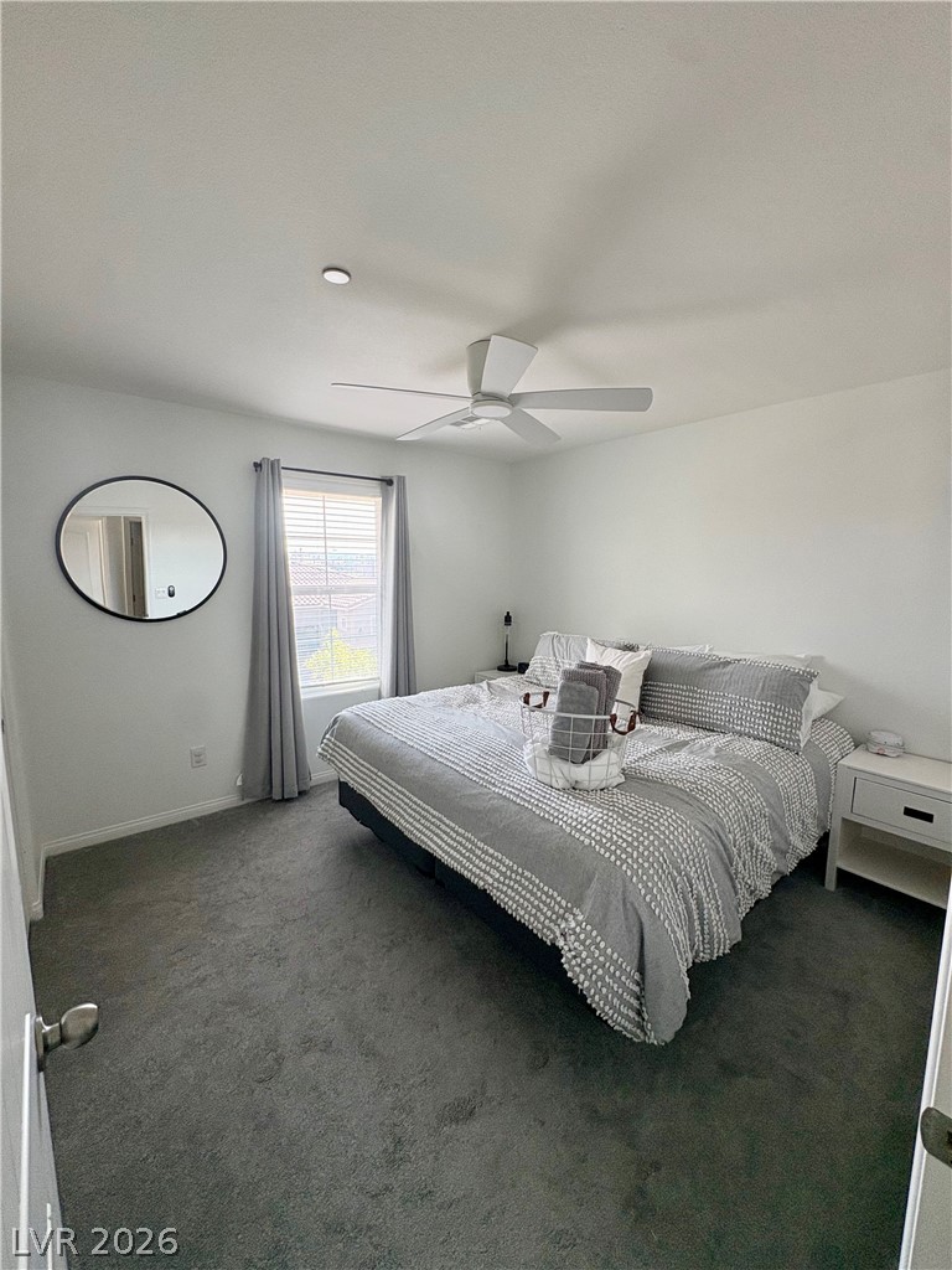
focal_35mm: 14
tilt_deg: -7.6
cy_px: 635
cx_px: 476
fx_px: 513
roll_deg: -0.7
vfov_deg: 102.1
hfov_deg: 85.7
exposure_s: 1/99
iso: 200
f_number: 2.2
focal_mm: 2.22
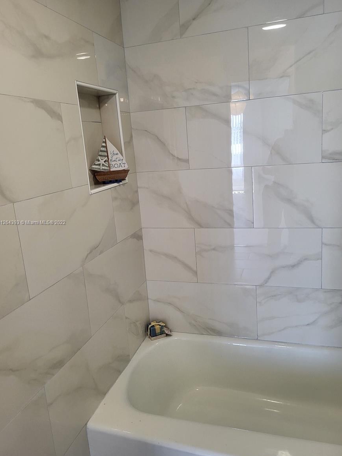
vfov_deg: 65.3
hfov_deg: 51.4
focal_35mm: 27
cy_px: 223
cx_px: 171
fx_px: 356
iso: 250
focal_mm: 5.4
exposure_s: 1/120
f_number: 1.8
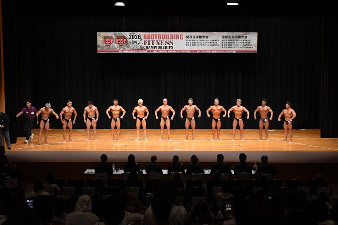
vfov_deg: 22.6
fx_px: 563
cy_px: 112
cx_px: 169
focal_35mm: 60
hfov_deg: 33.4
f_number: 5.6
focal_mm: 40
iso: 4000
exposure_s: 1/400
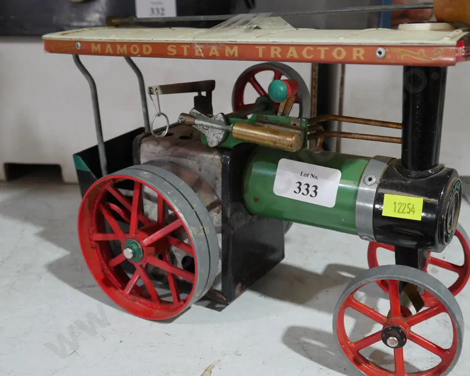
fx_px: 612
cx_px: 262
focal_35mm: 44
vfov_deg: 34.1
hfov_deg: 42.0
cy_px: 195
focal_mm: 20
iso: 1250
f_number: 5.6
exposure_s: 1/60
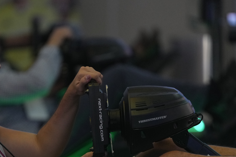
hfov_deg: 4.8
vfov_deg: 3.2
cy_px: 154
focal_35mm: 429
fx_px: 2812
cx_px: 106
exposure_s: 1/200
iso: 2500
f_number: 2.8
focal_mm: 200
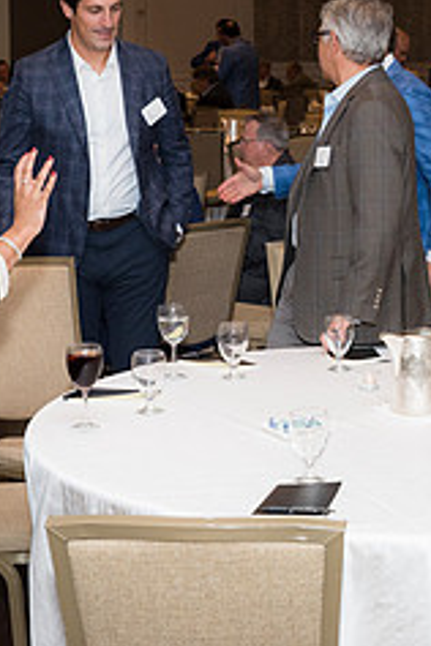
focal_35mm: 93
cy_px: 149
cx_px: 333
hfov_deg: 14.6
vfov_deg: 21.7
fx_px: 1670
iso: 800
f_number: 5.6
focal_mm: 38
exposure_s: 1/125
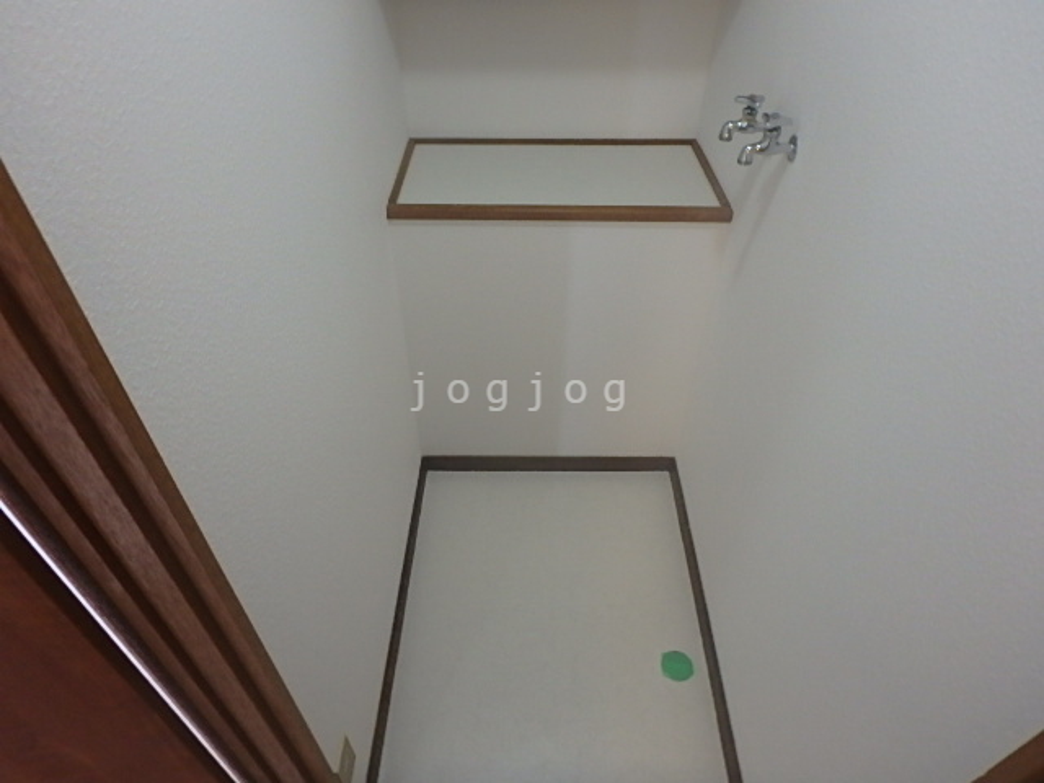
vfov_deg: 63.4
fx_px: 633
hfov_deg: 79.0
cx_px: 522
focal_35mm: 21
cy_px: 392
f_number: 3.5
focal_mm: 3.7
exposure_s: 1/30
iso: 320
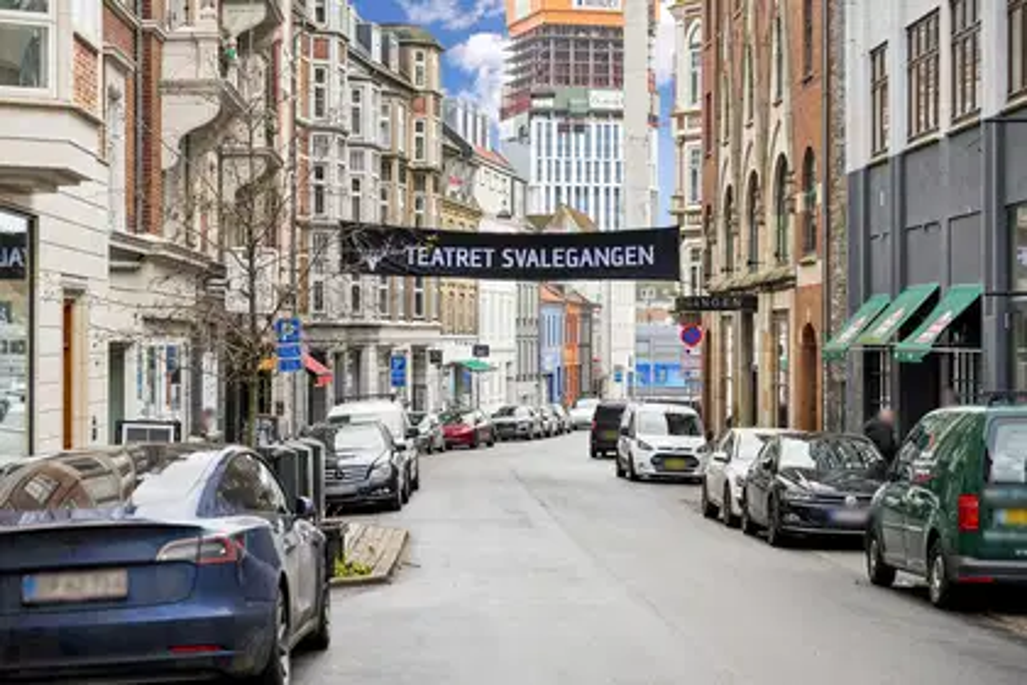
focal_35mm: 65
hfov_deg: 31.0
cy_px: 342
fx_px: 1854
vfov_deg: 20.9
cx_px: 514
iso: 200
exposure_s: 1/250
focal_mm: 65
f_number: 4
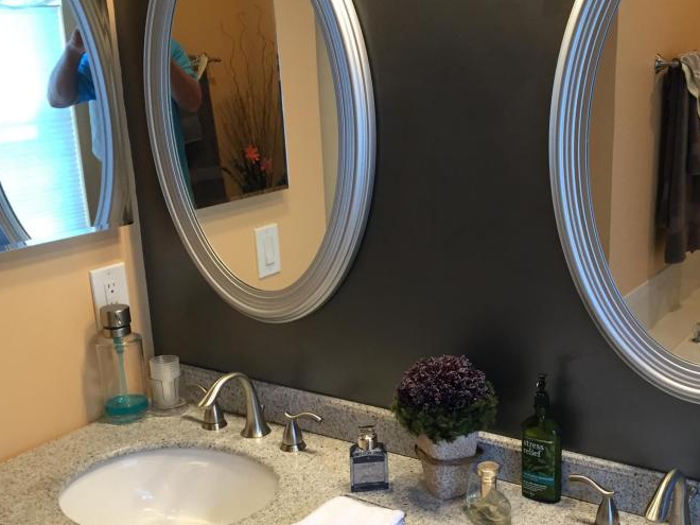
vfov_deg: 32.1
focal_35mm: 45
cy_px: 303
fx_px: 910
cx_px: 503
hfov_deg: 41.2
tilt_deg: -16.0
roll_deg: -0.4
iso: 50
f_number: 2.2
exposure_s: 1/30
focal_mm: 4.15
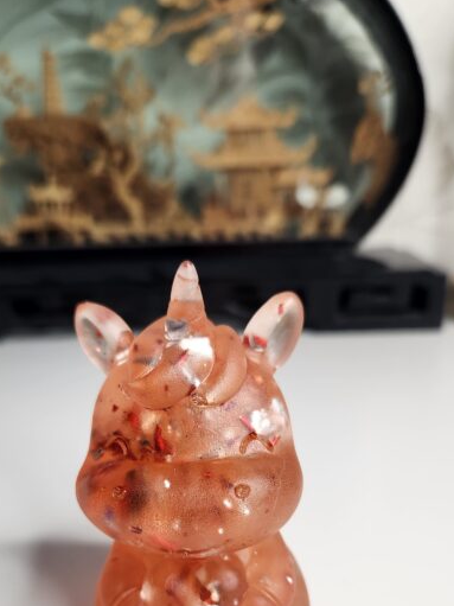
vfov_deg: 49.5
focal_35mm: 36
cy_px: 449
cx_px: 196
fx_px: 630
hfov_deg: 39.6
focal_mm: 5.4
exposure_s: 1/100
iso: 100
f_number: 1.8
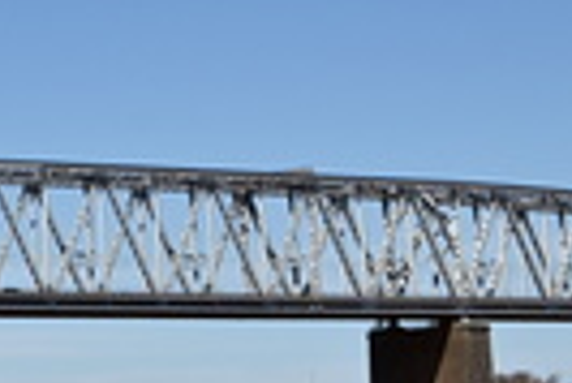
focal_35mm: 225
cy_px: 71
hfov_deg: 9.0
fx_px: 3579
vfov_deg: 6.1
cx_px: -189
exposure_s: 1/640
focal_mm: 50
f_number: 9
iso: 100
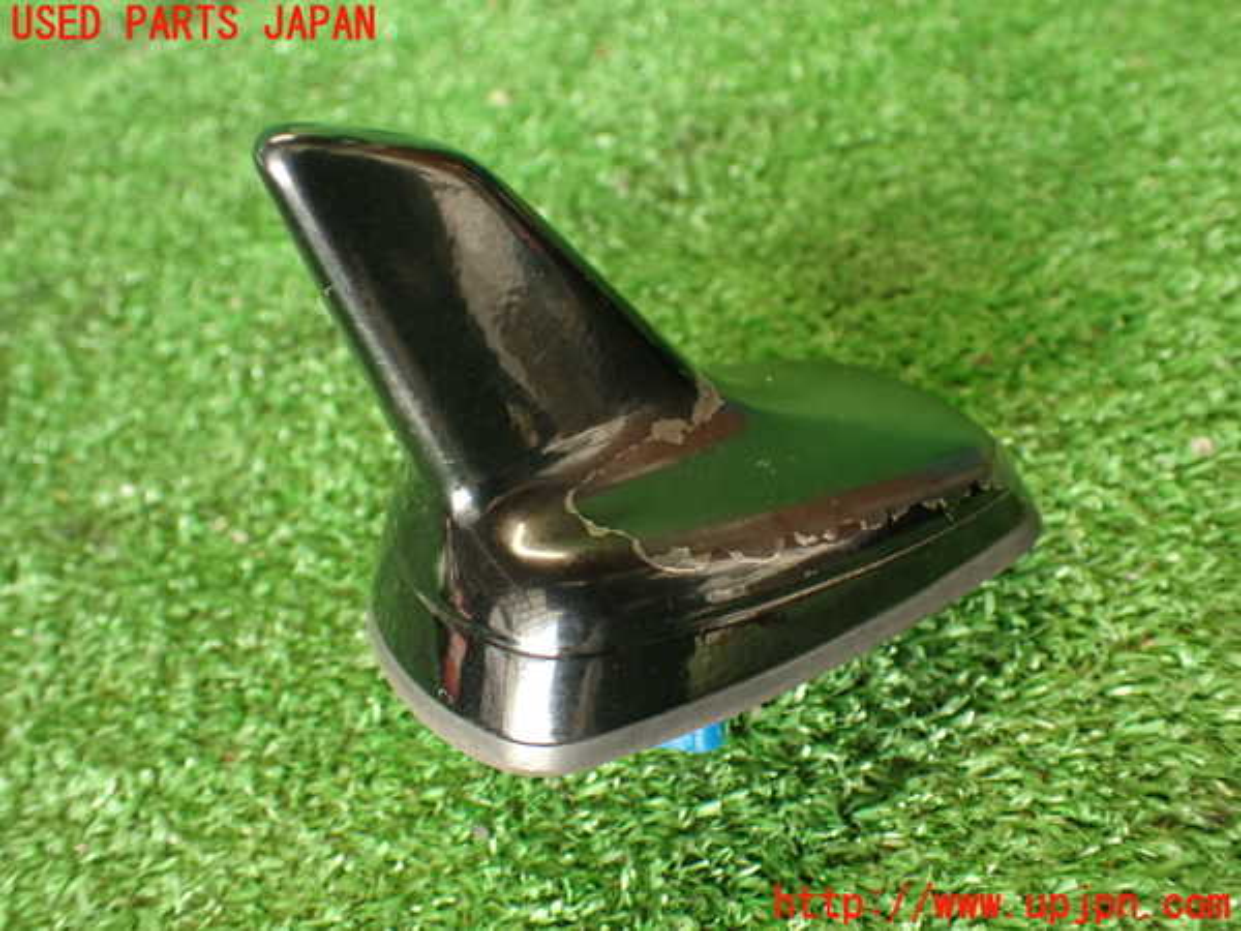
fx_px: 1147
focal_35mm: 32
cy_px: 466
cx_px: 620
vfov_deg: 44.2
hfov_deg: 56.8
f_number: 2.4
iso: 250
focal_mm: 5.79
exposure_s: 1/30
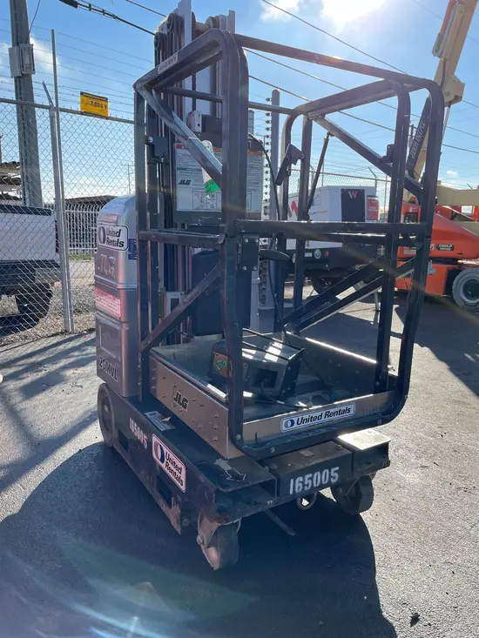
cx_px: 240
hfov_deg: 53.1
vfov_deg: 67.3
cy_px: 319
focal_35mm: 26
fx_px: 480
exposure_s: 1/2681
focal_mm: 4.2
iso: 50
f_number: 1.6
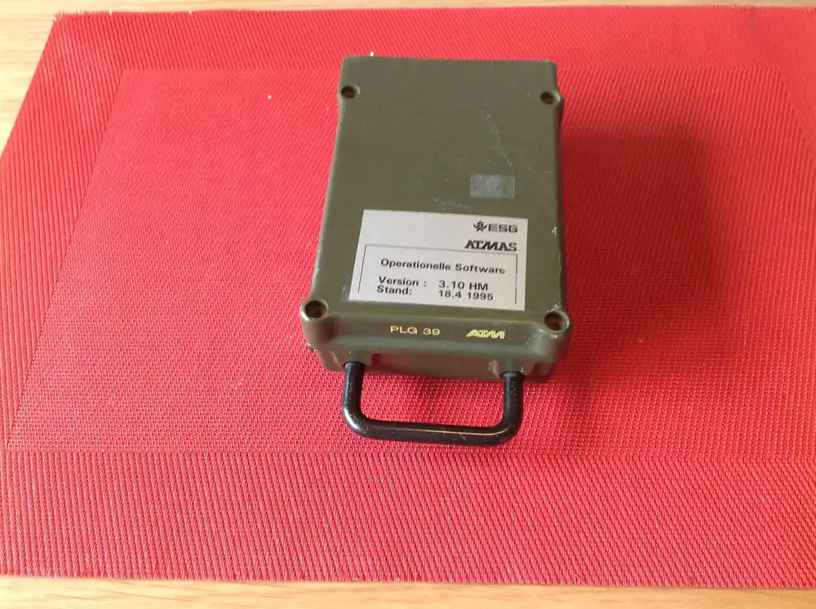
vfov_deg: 40.6
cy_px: 304
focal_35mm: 35
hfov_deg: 52.7
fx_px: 823
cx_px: 408
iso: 50
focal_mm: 4.28
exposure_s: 1/20
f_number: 2.4
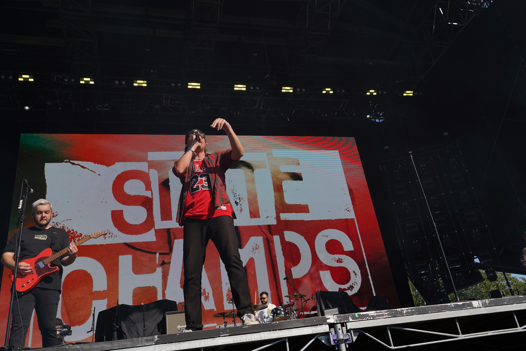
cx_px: 263
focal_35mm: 30
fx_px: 438
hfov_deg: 61.9
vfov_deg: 43.6
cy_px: 176
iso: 100
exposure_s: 1/500
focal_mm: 30
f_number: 8
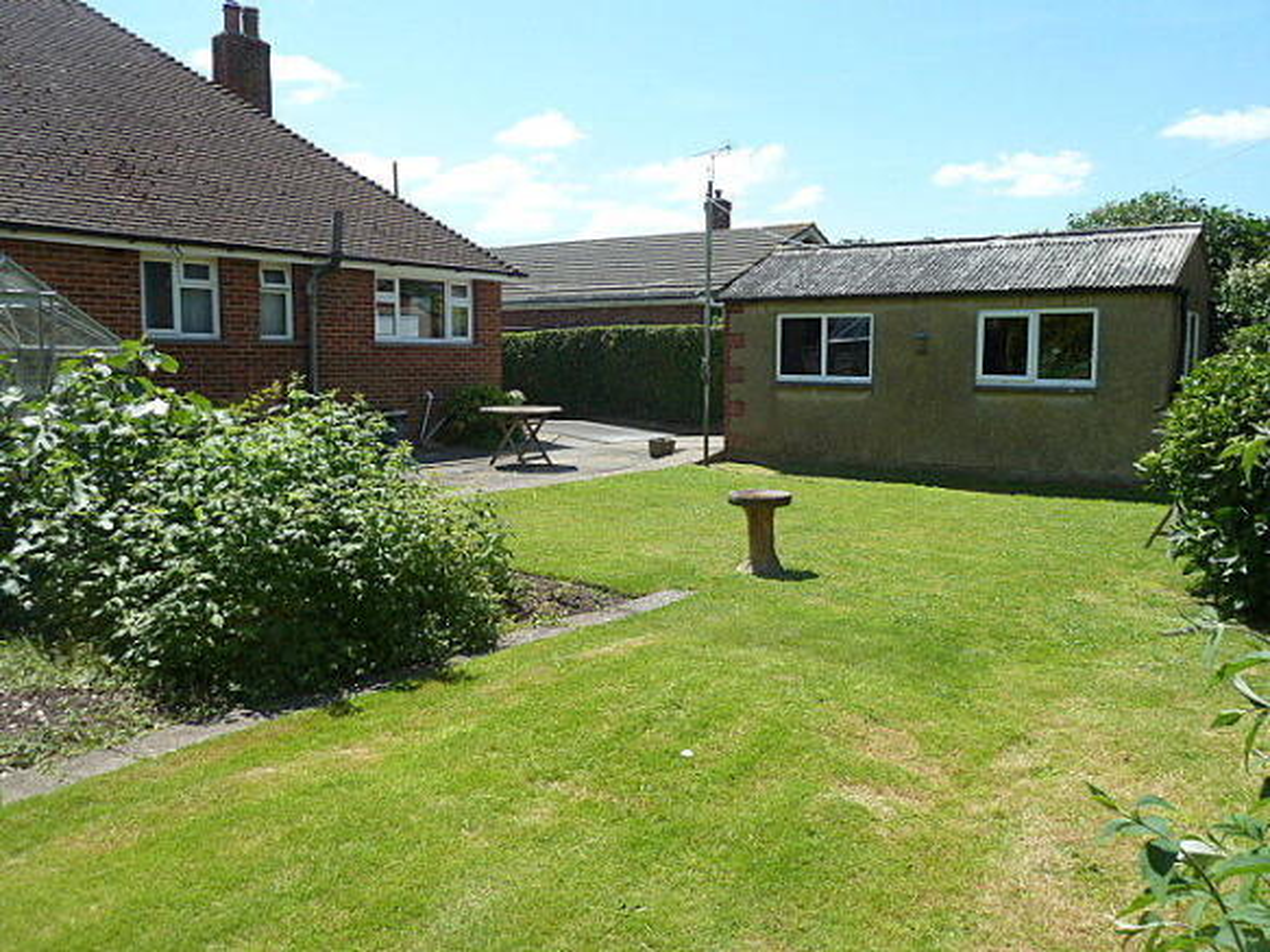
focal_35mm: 29
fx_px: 1064
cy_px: 476
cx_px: 635
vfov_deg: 48.2
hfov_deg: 61.7
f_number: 4
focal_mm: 4.7
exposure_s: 1/500
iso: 80
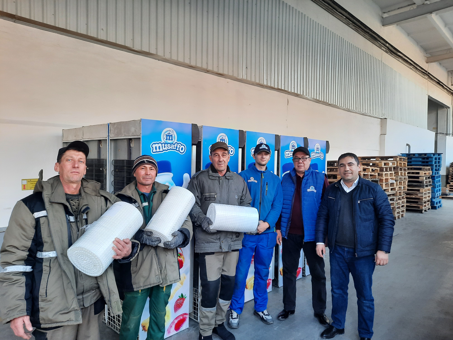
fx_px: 327
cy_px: 170
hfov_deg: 69.4
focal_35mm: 25
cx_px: 226
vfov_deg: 54.9
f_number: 2
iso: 100
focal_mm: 4.6
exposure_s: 1/50
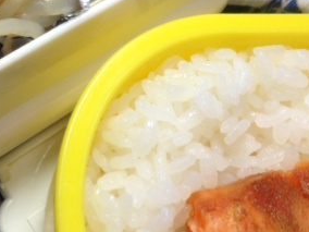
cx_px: 45
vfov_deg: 18.1
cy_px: -11
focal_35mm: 79
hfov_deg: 24.2
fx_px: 705
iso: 50
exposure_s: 1/120
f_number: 2.4
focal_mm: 4.28
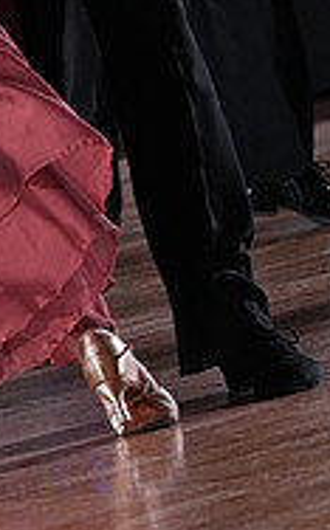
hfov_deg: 2.4
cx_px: -131
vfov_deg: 3.8
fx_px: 7910
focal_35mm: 548
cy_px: -164
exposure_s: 1/400
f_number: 5
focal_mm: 174
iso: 6400
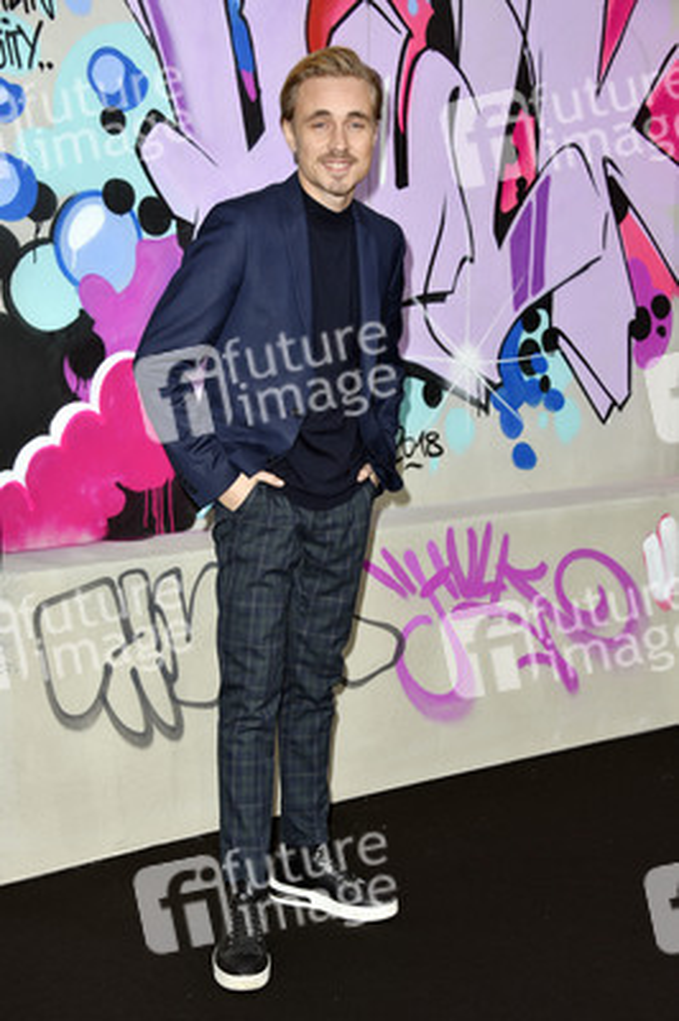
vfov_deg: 32.4
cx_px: 340
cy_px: 510
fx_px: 1757
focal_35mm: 62
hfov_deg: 21.9
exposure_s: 1/200
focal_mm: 62
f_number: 7.1
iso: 250
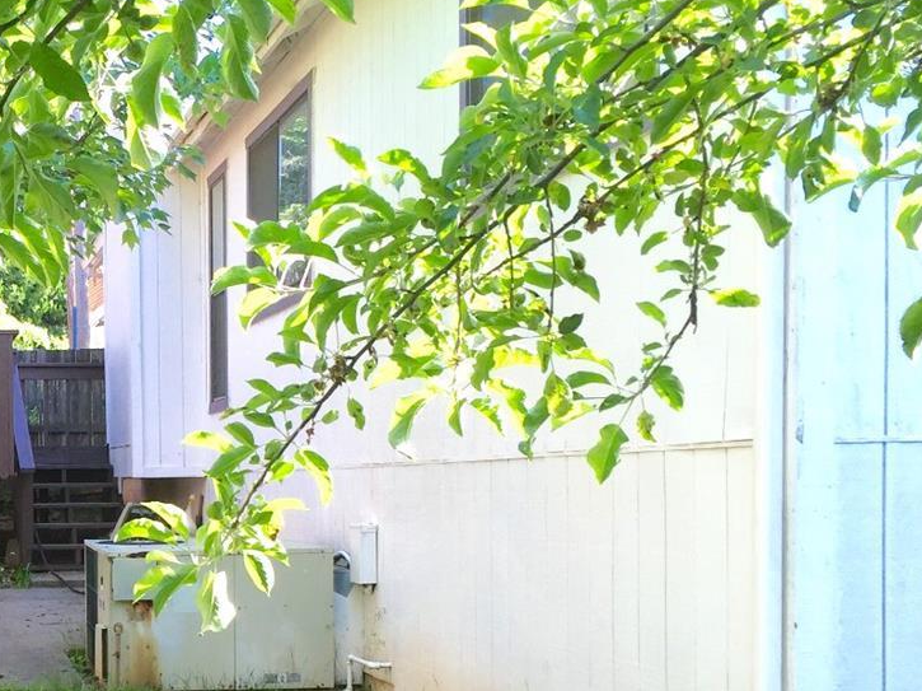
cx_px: 27
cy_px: 533
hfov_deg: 30.2
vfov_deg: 24.1
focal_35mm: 60
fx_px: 1597
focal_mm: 4.15
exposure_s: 1/229
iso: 32
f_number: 2.2
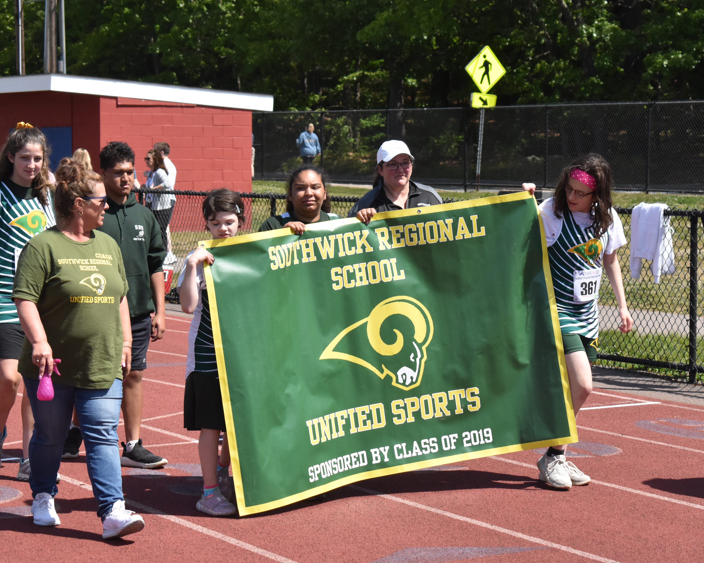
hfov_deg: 20.5
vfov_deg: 16.4
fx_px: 1950
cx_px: 364
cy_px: 282
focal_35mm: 94
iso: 1100
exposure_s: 1/4000
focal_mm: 55
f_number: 5.6
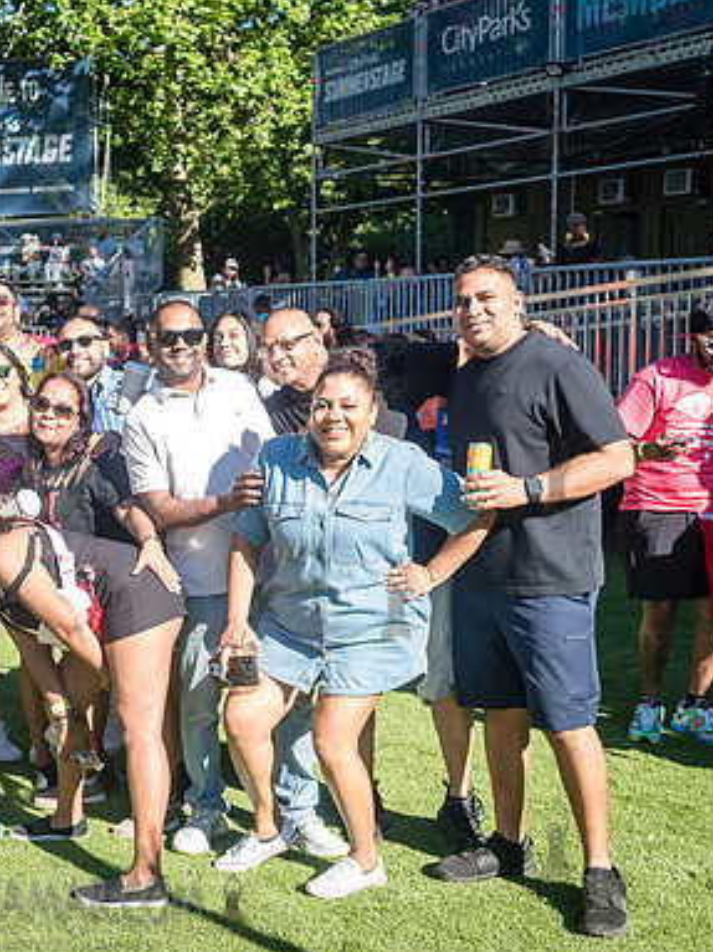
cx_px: 75
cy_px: 476
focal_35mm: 51
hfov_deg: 27.5
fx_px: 1401
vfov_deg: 37.5
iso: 1250
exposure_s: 1/4000
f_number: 3.5
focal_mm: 35
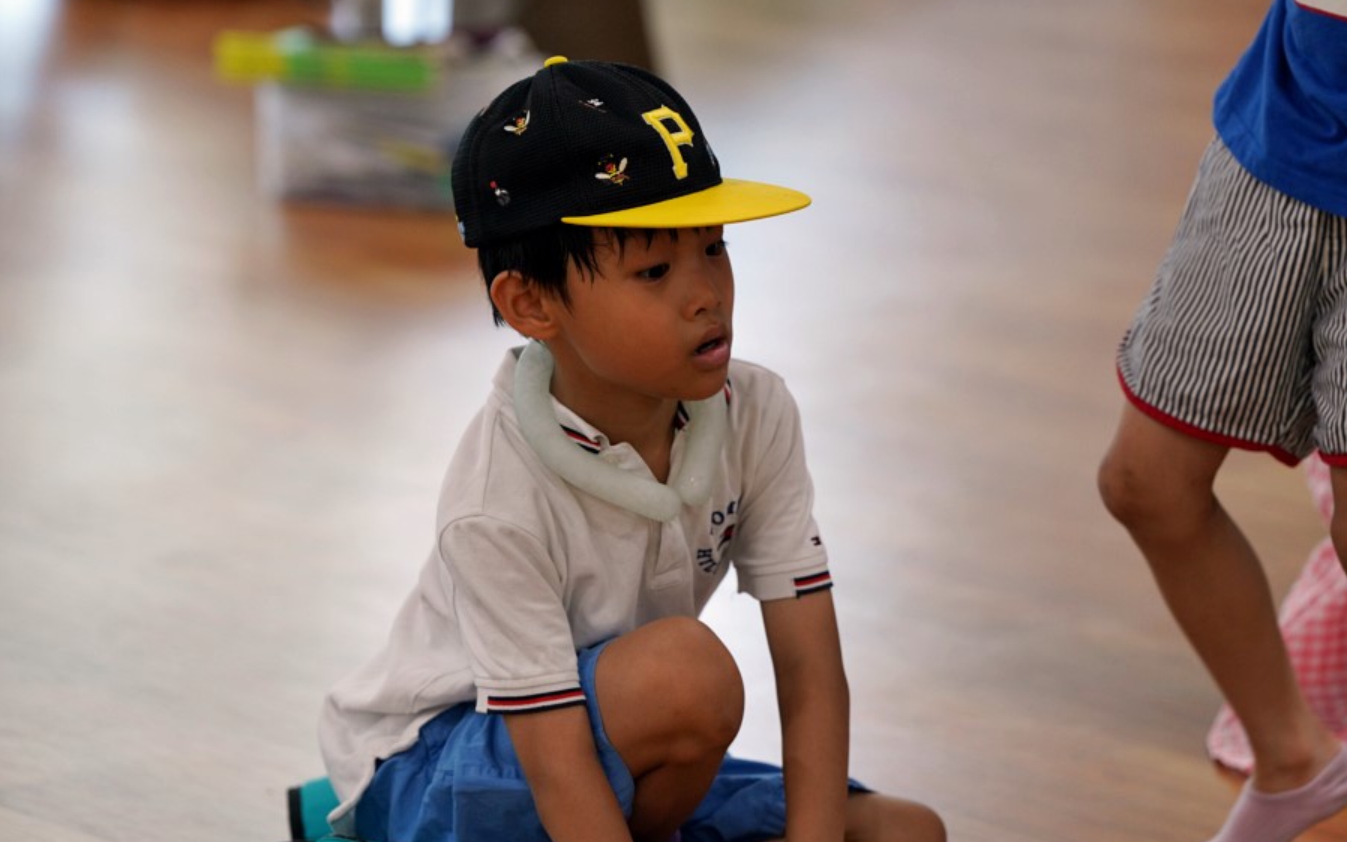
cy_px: 410
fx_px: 6827
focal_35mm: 186
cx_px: 674
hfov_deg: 11.3
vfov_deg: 7.1
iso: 1250
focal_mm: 182
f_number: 4
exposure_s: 1/200
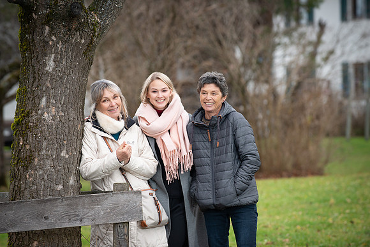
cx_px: 185
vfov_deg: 6.9
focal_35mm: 200
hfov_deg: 10.3
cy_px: 124
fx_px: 2056
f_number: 5
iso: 800
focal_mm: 200
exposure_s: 1/250
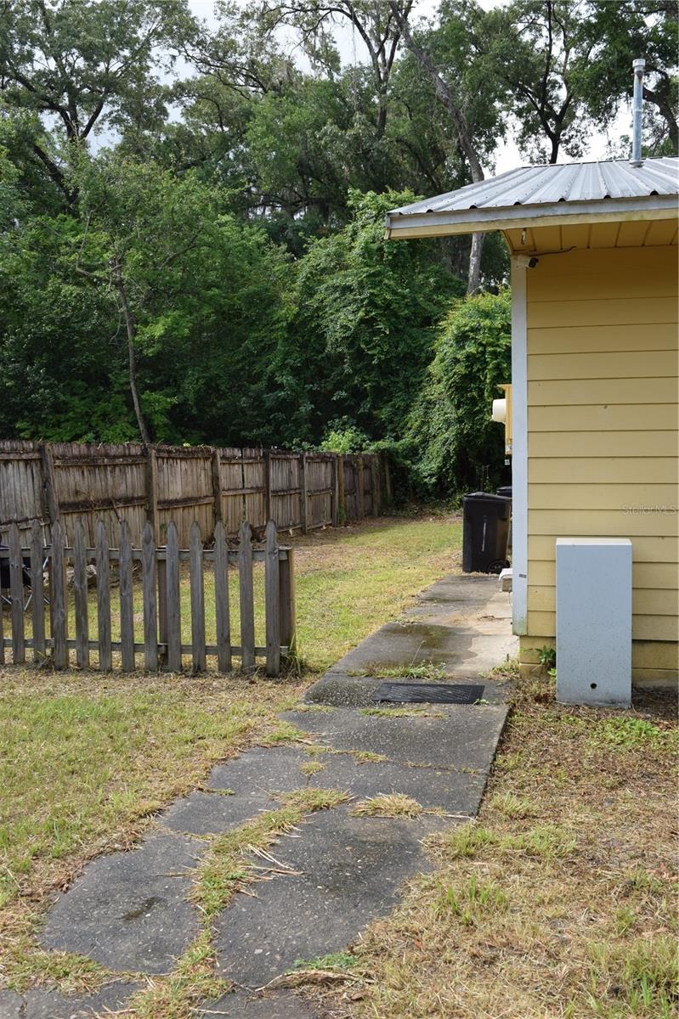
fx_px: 934
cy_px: 510
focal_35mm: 33
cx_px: 340
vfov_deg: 57.2
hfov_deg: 39.9
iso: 200
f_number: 8
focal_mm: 22
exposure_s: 1/250
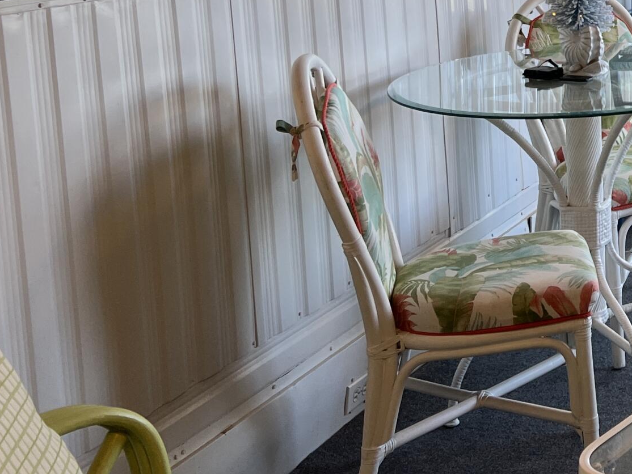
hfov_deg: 24.6
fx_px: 1278
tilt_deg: -5.0
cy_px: -30
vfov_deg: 20.2
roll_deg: +2.7
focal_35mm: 70
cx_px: 799
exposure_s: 1/120
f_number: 1.5
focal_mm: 5.7
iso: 50
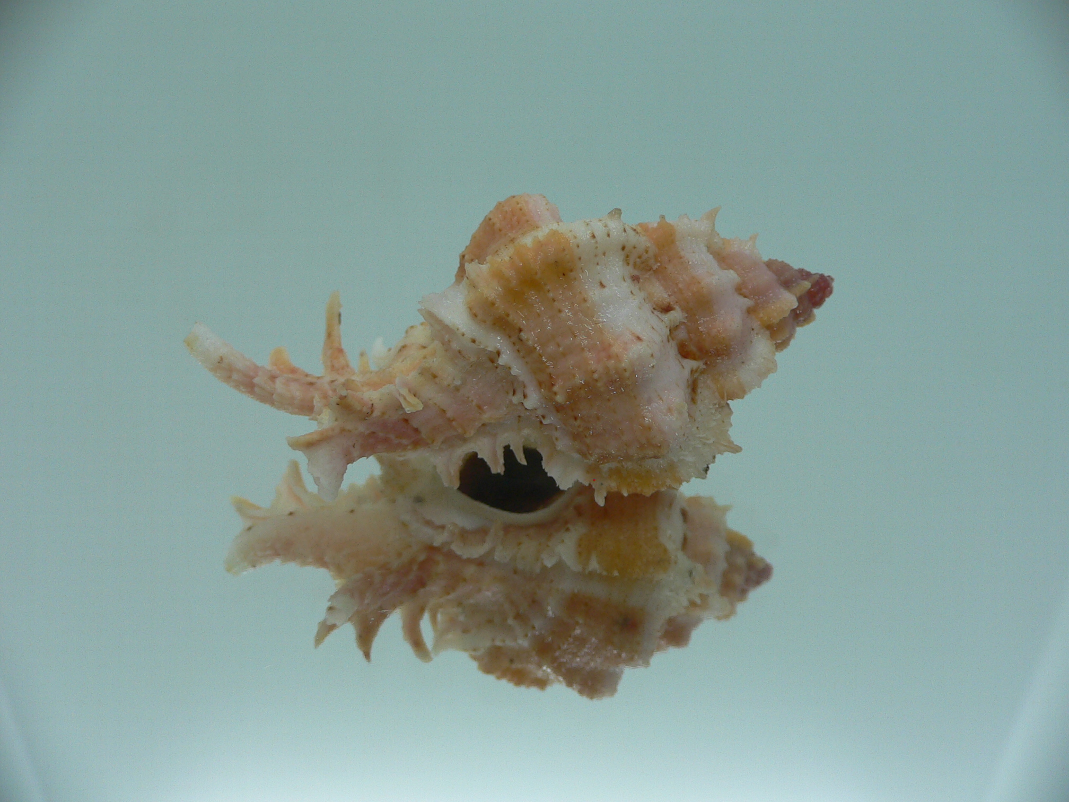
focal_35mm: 35
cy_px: 401
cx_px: 534
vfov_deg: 40.7
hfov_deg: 52.6
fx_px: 1081
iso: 80
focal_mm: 4.6
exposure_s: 1/60
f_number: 2.8
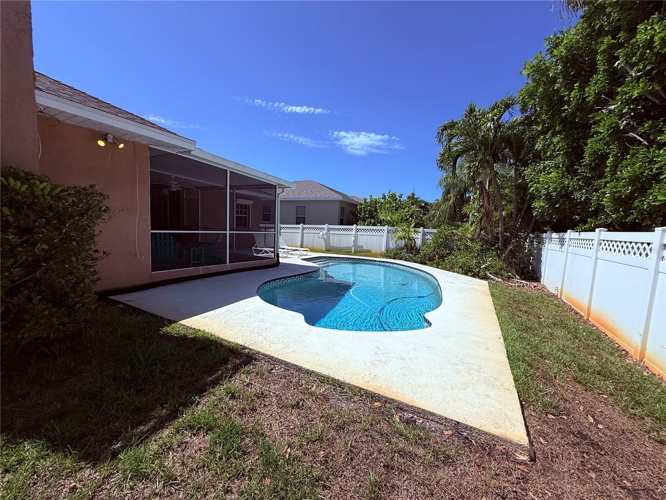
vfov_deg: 85.7
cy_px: 250
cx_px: 333
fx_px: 269
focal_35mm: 14
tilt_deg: -4.6
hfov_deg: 102.1
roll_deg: -2.9
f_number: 2.2
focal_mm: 2.22
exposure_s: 1/4149
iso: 50
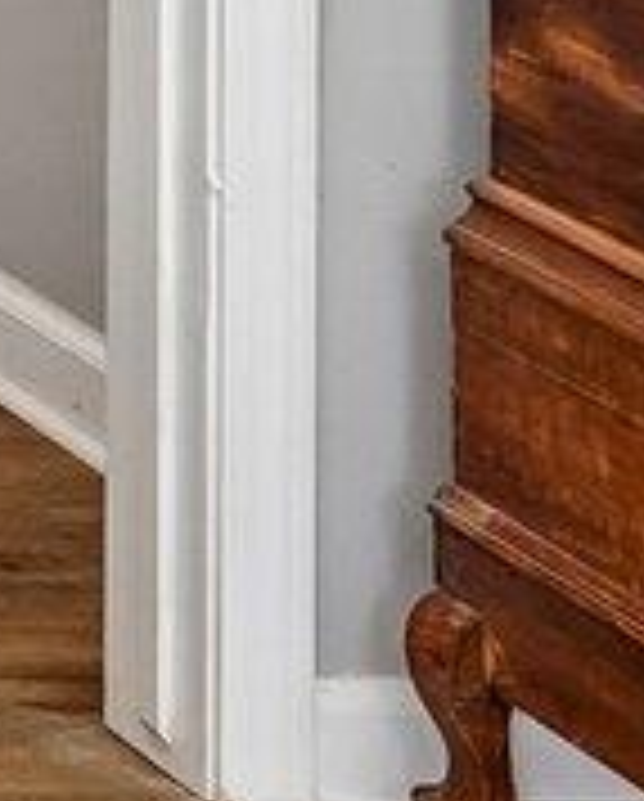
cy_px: -1199
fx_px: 4610
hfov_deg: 5.4
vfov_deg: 8.9
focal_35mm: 194
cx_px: -2882
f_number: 8
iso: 250
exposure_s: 1/15
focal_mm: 18
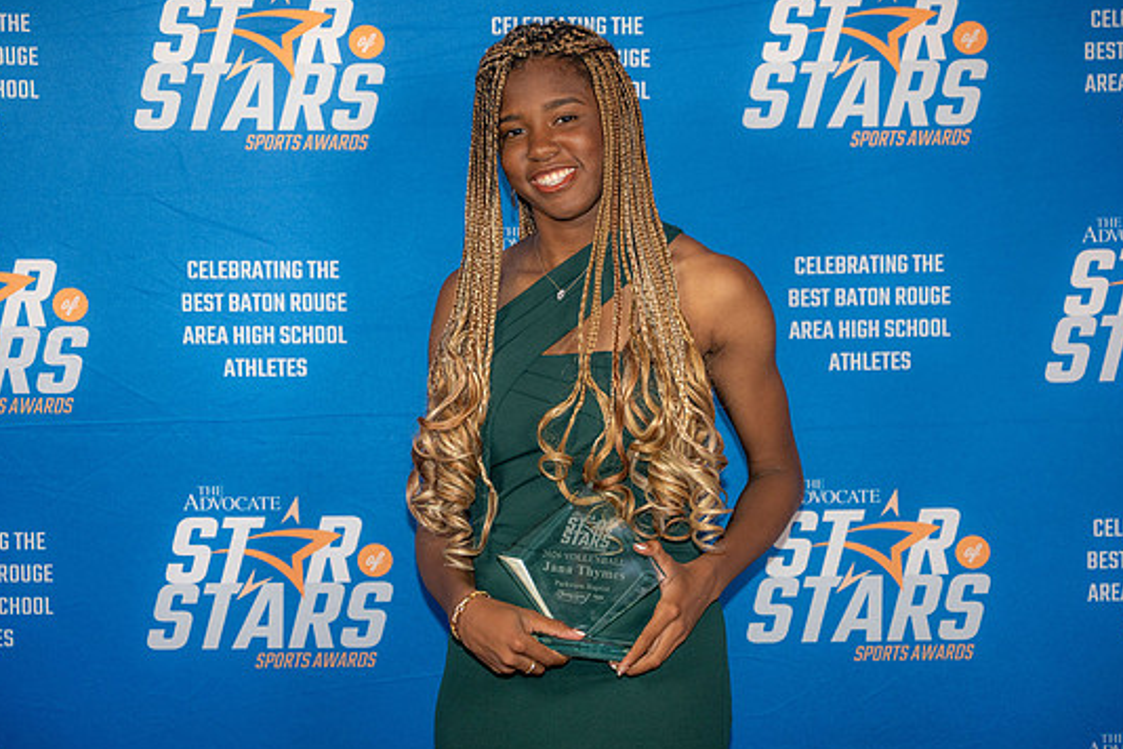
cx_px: 549
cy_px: 361
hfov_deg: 26.7
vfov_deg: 17.9
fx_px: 2371
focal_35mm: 76
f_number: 3.2
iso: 400
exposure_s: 1/200
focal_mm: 70
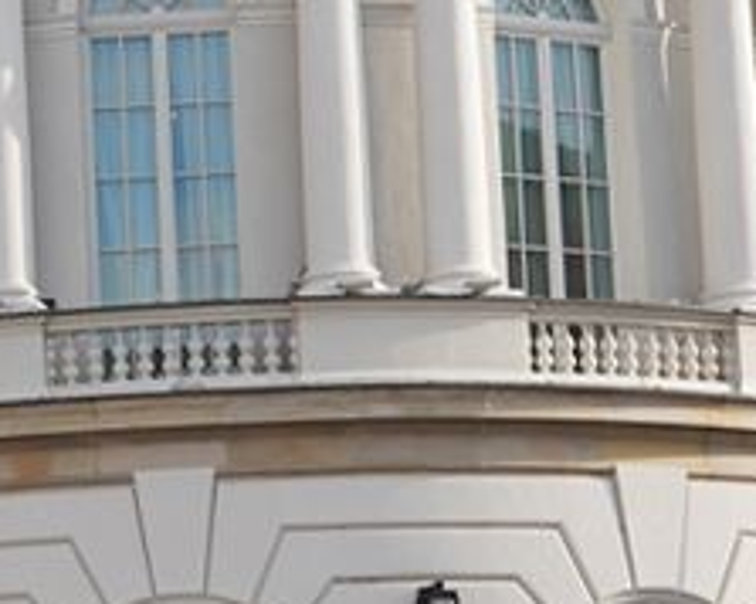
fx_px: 4516
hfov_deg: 9.4
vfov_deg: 7.6
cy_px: 390
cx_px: -170
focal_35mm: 202
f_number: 10
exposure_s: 1/100
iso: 100
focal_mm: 24
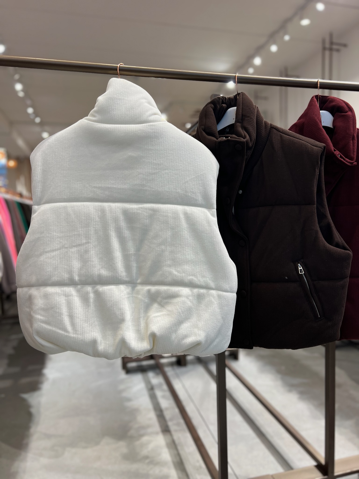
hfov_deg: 53.1
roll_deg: +1.6
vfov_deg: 67.3
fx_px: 360
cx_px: 180
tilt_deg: -3.3
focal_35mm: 26
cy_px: 240
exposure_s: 1/100
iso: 32
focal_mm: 5.7
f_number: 1.5
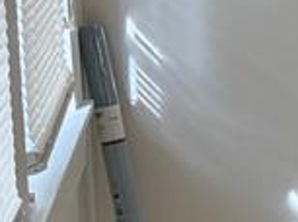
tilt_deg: -7.9
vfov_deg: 9.1
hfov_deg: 9.5
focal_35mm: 161
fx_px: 1383
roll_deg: -1.2
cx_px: 902
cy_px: -41
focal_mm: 6.76
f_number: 1.78
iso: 125
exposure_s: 1/120
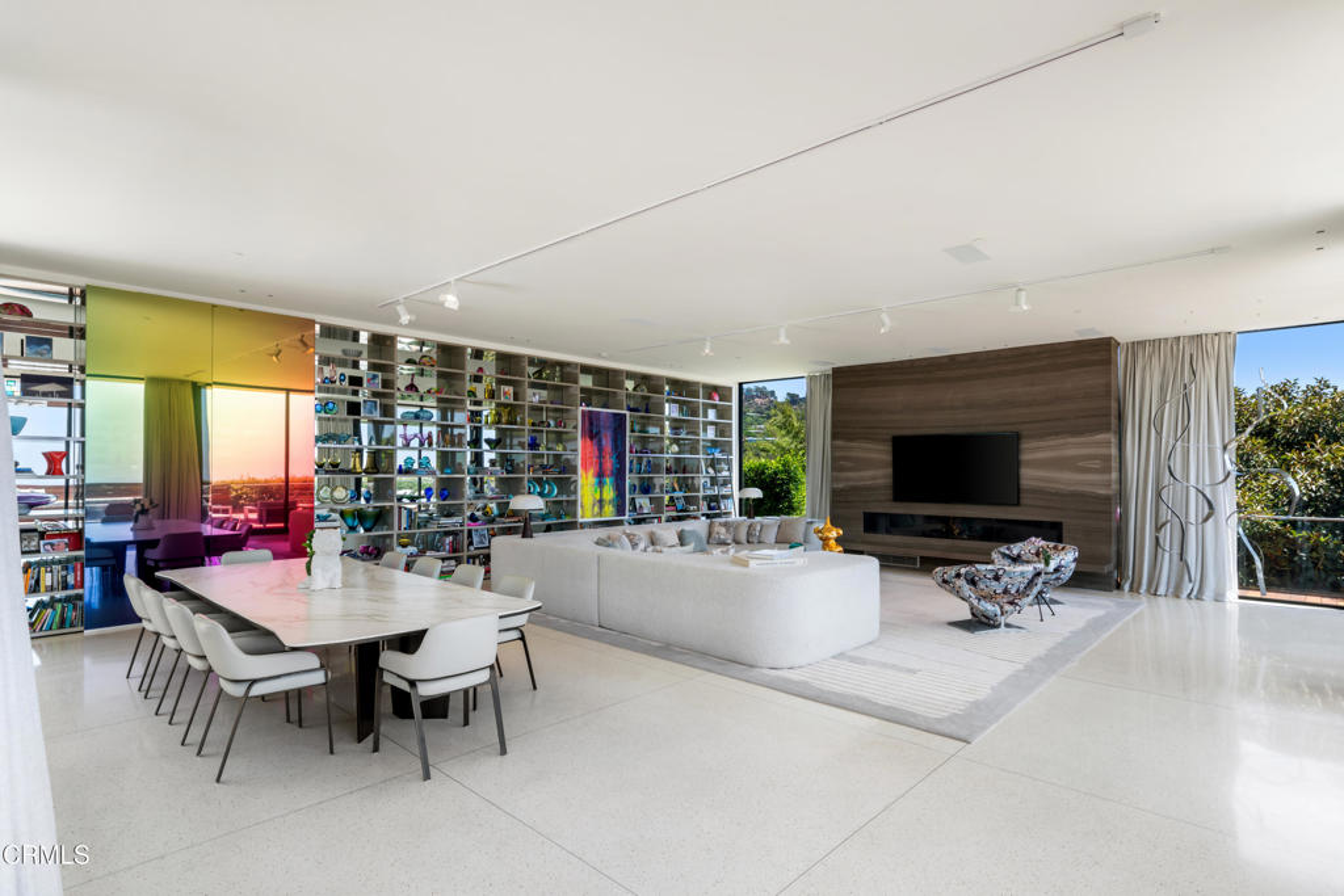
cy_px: 448
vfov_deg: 70.5
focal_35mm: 17
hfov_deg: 93.3
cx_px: 672
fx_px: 635
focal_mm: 17
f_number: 10
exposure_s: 1/100
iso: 64
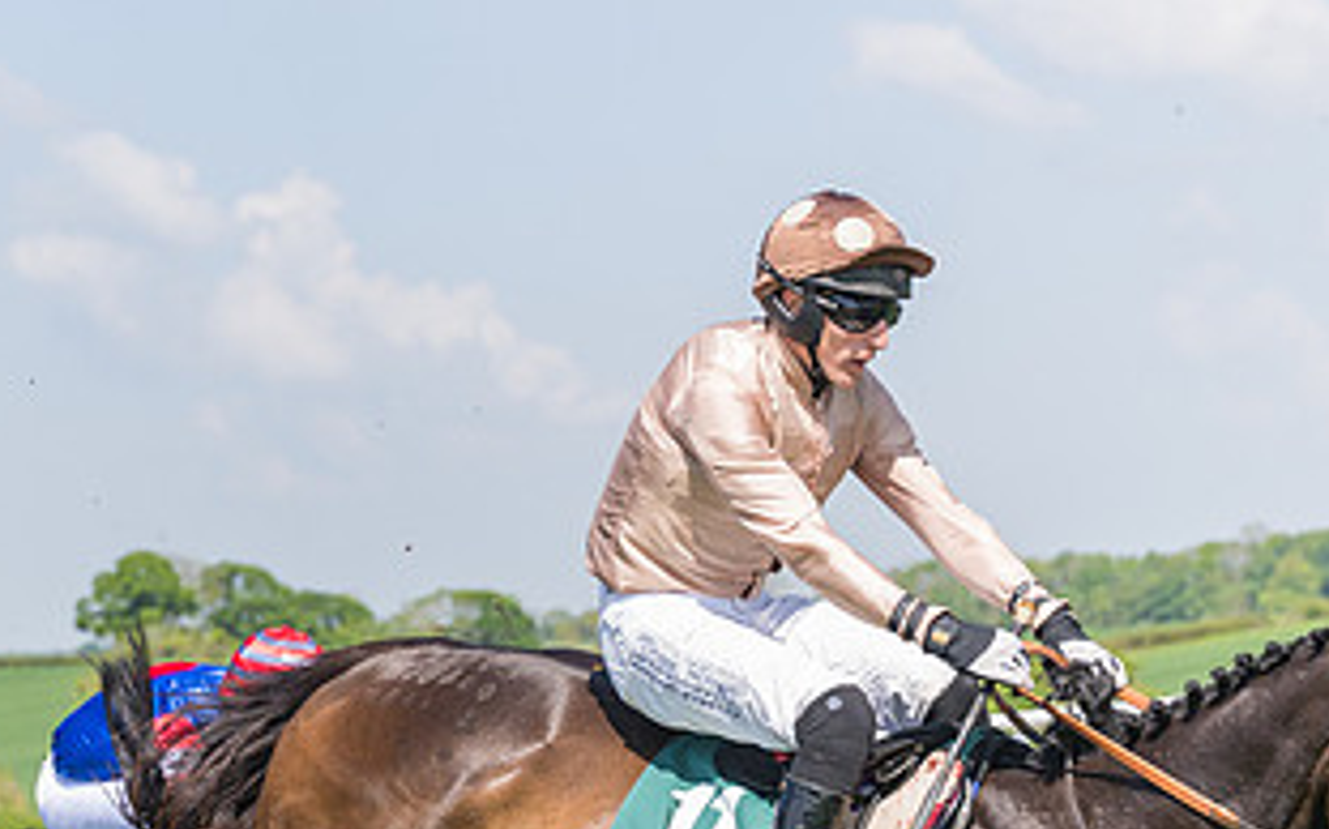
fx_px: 5611
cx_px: 358
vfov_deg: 8.4
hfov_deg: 13.5
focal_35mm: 155
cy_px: 820
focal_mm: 70
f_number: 4
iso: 400
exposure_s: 1/3200
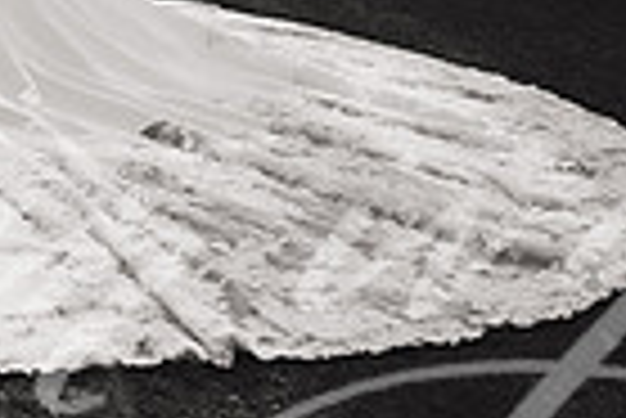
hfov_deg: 18.4
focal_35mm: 100
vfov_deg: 12.8
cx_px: -266
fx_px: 1741
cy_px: -261
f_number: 2.8
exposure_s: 1/800
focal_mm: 24
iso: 80
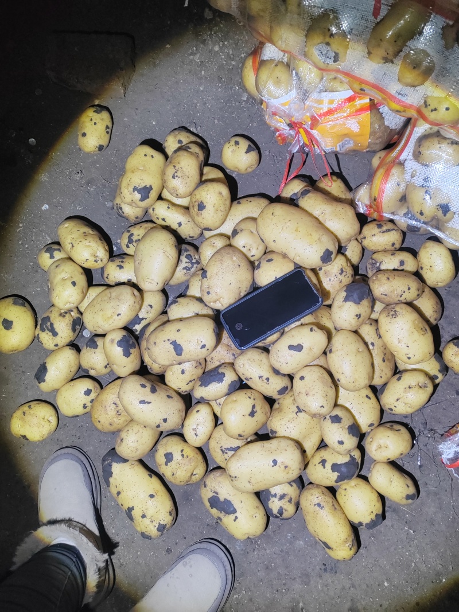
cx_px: 230
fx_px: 477
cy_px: 306
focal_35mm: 27
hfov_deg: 51.3
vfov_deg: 65.3
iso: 1250
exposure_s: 1/100
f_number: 1.9
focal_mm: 5.52
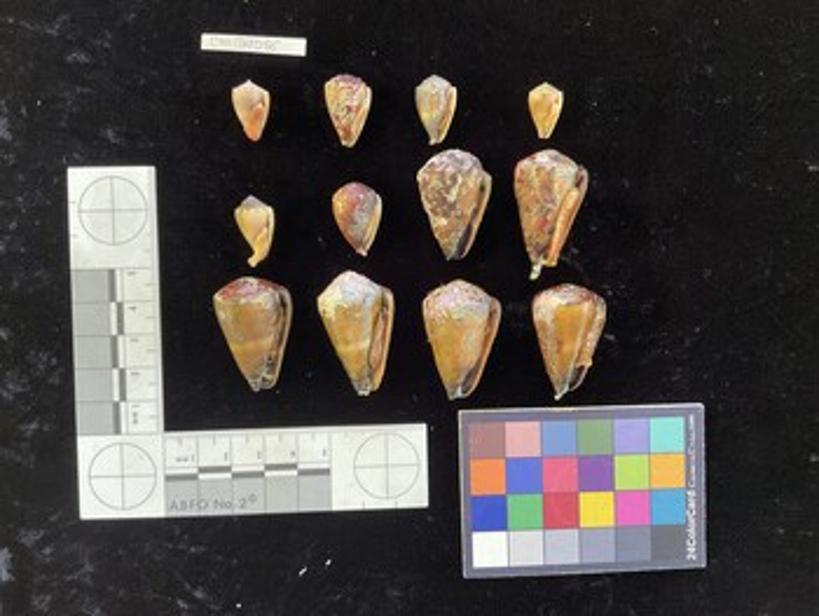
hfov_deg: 61.6
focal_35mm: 29
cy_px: 308
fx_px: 687
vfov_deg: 48.3
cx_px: 410
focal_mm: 3
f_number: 1.8
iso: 125
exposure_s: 1/50
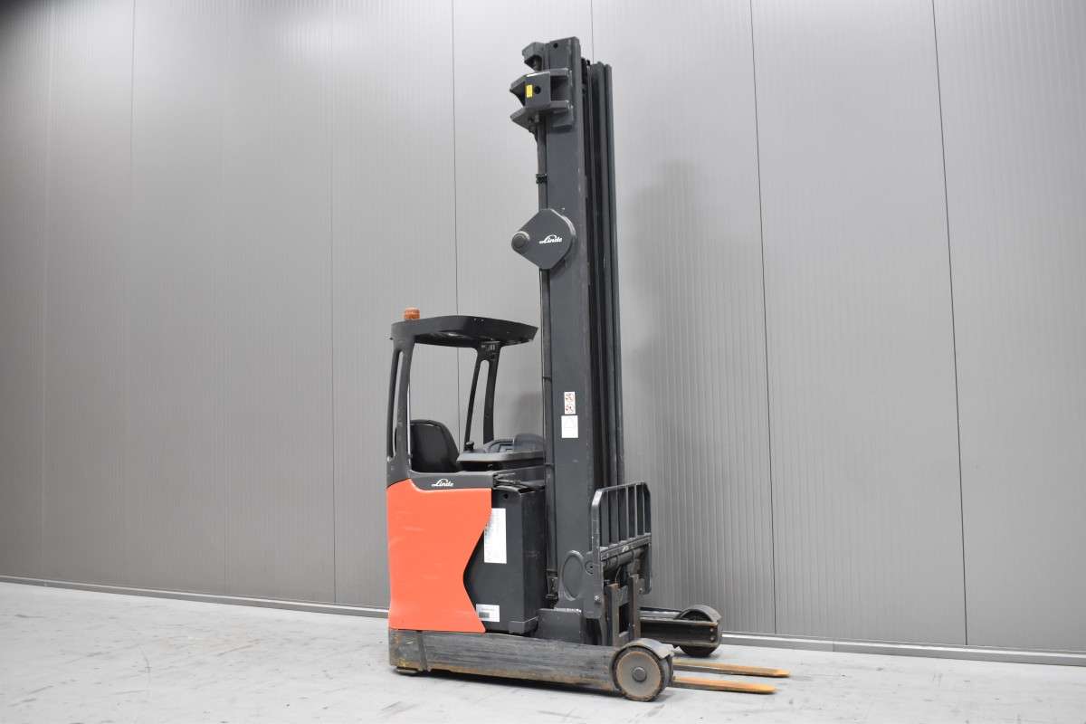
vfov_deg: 40.0
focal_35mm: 33
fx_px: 995
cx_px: 543
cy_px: 362
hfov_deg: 57.2
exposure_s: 1/30
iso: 1600
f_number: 4.5
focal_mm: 22
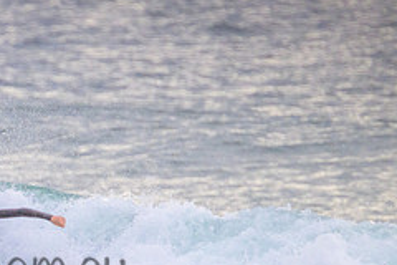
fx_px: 21282
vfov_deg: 0.7
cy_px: 251
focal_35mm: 1930
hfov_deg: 1.1
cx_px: -50
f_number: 11
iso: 1800
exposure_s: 1/2000
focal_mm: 800
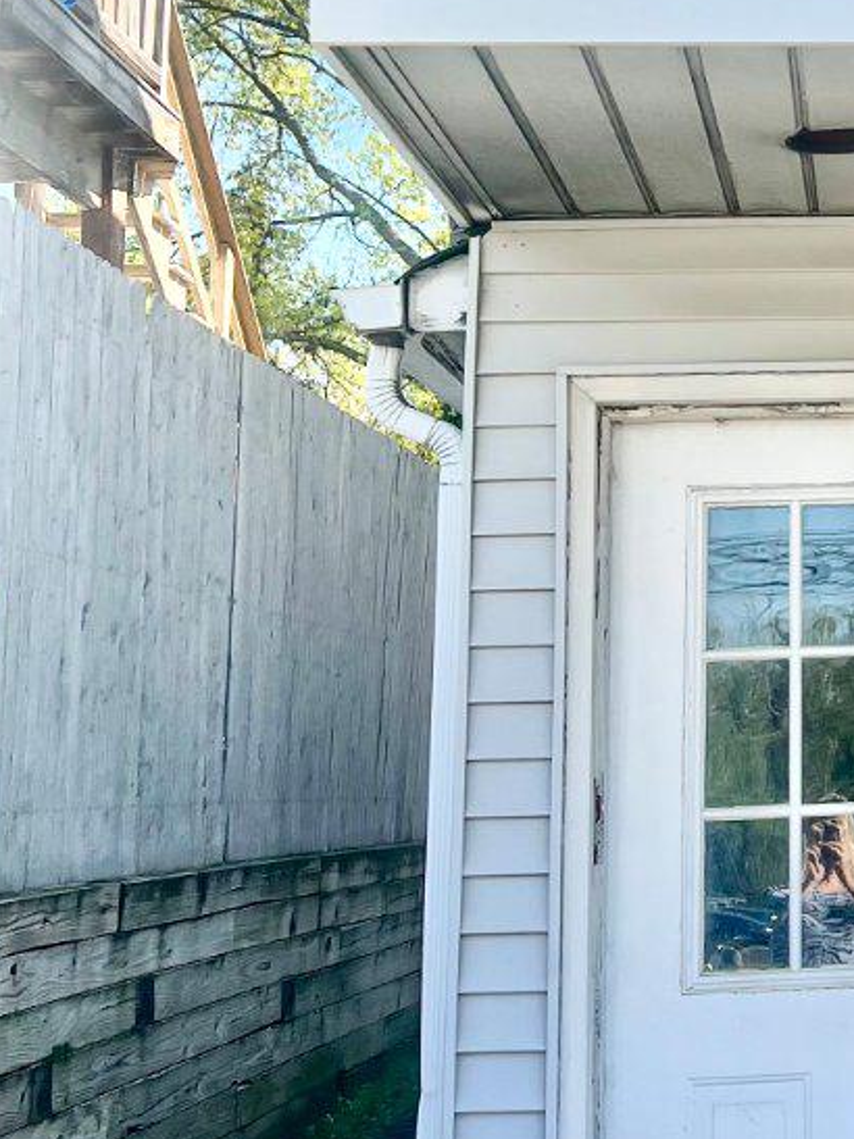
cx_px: 1112
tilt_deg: +10.3
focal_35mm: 73
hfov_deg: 18.7
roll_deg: +2.2
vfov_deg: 26.4
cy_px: 302
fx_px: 2402
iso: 50
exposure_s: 1/2165
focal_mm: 5.7
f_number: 1.5
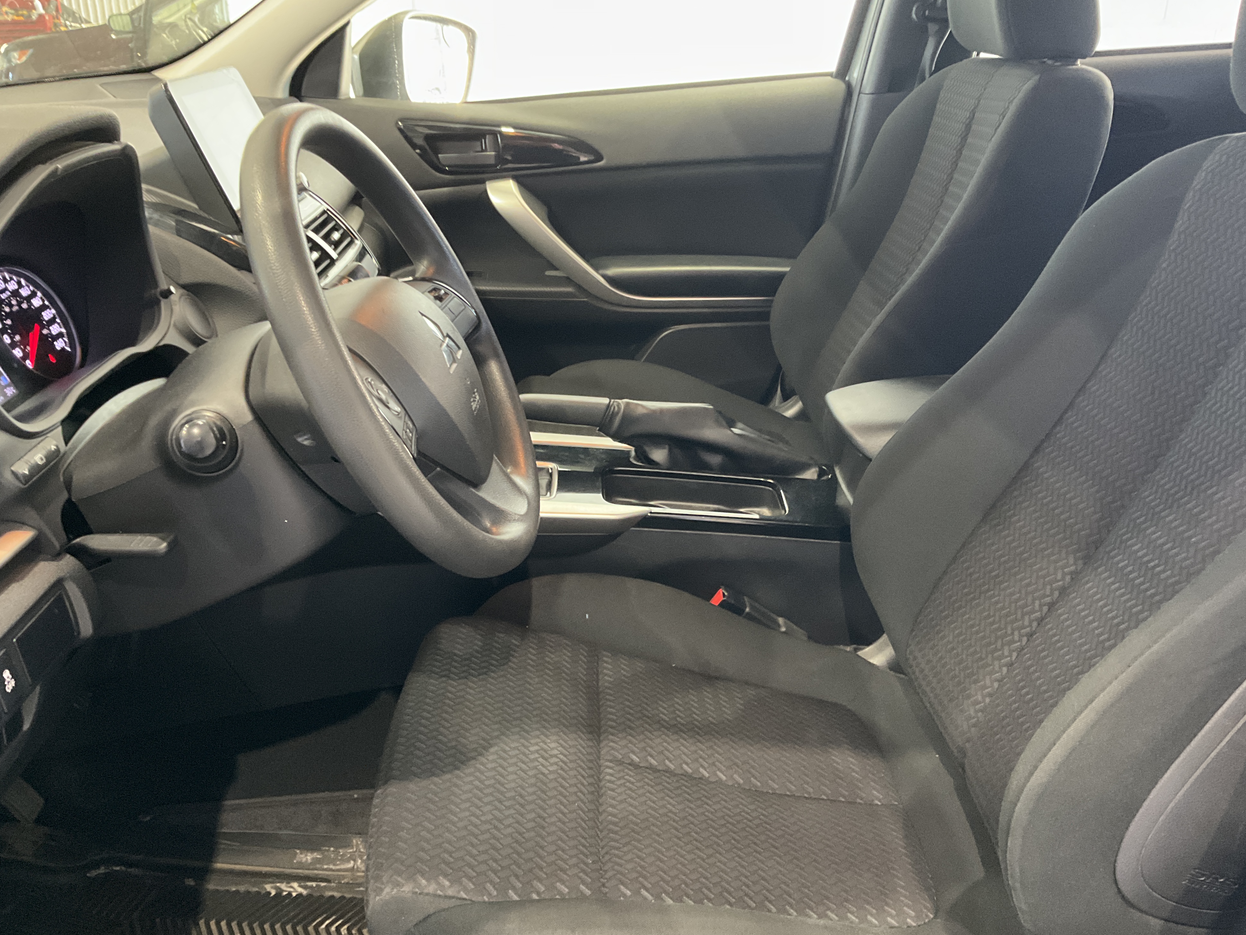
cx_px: 635
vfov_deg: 46.8
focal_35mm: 30
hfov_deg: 60.0
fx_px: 1080
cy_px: 454
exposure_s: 1/30
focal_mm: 3
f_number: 1.8
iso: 250
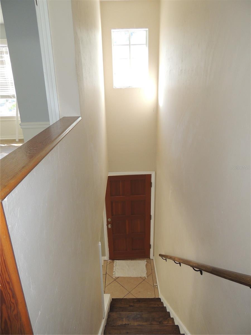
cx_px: 126
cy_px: 168
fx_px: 232
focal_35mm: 24
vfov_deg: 71.6
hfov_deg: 56.8
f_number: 3
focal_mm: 4.3
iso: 250
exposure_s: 1/40
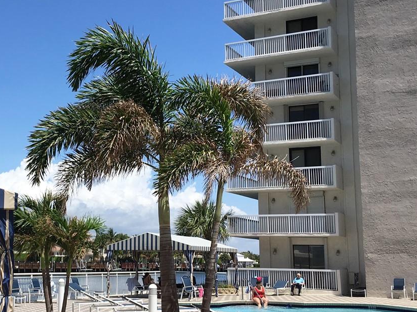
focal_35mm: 56
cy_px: 154
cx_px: 94
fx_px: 674
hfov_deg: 33.5
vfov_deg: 26.1
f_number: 2.2
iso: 25
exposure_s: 1/2079
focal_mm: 4.15
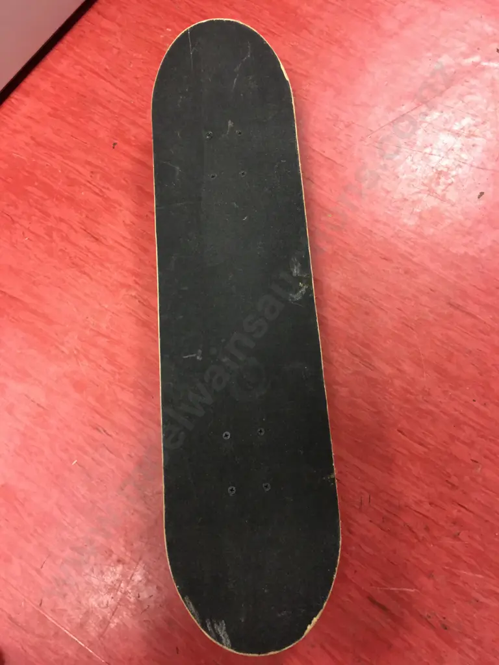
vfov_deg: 61.7
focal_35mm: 29
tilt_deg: -71.9
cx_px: 250
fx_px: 557
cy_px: 332
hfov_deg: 48.2
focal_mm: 4.15
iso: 100
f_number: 2.2
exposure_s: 1/8
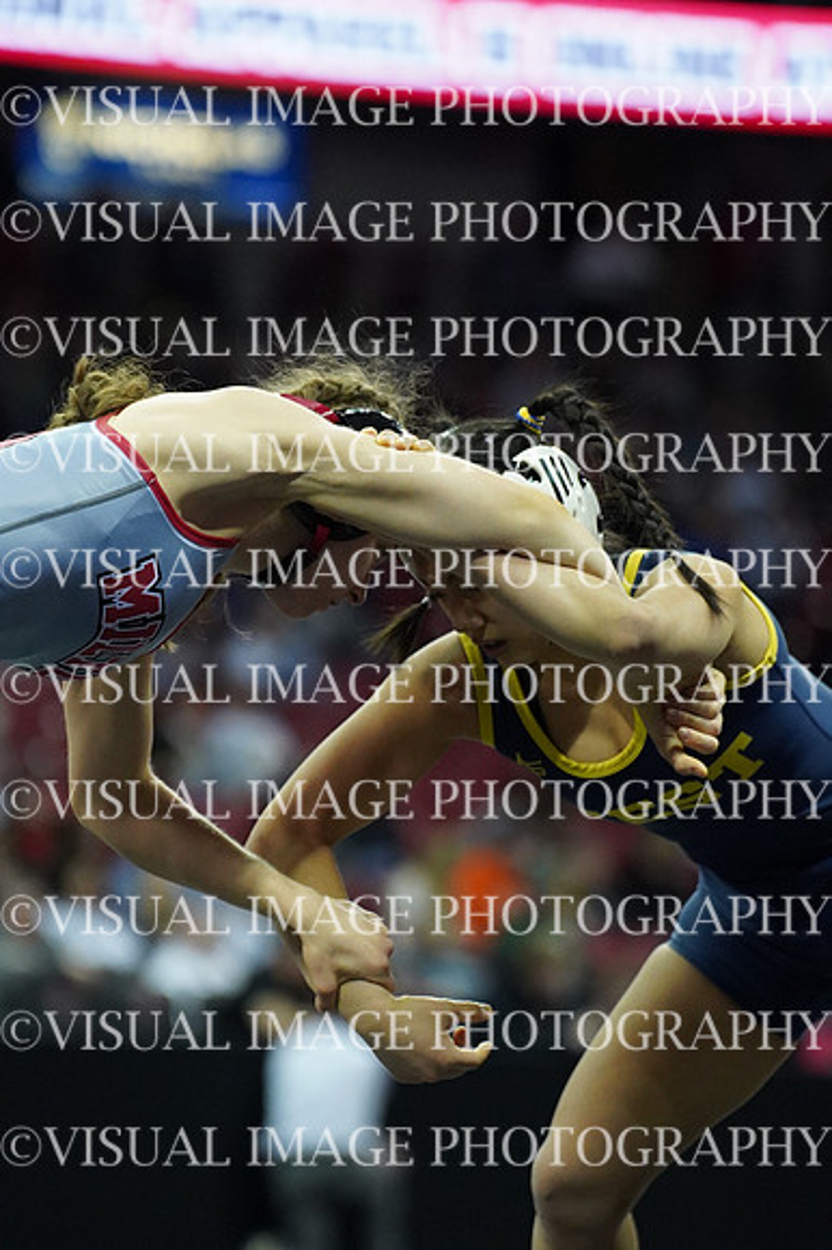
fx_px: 7809
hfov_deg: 6.1
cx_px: 416
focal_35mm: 225
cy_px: 625
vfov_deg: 9.2
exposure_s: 1/1250
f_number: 2.8
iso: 6400
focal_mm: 150
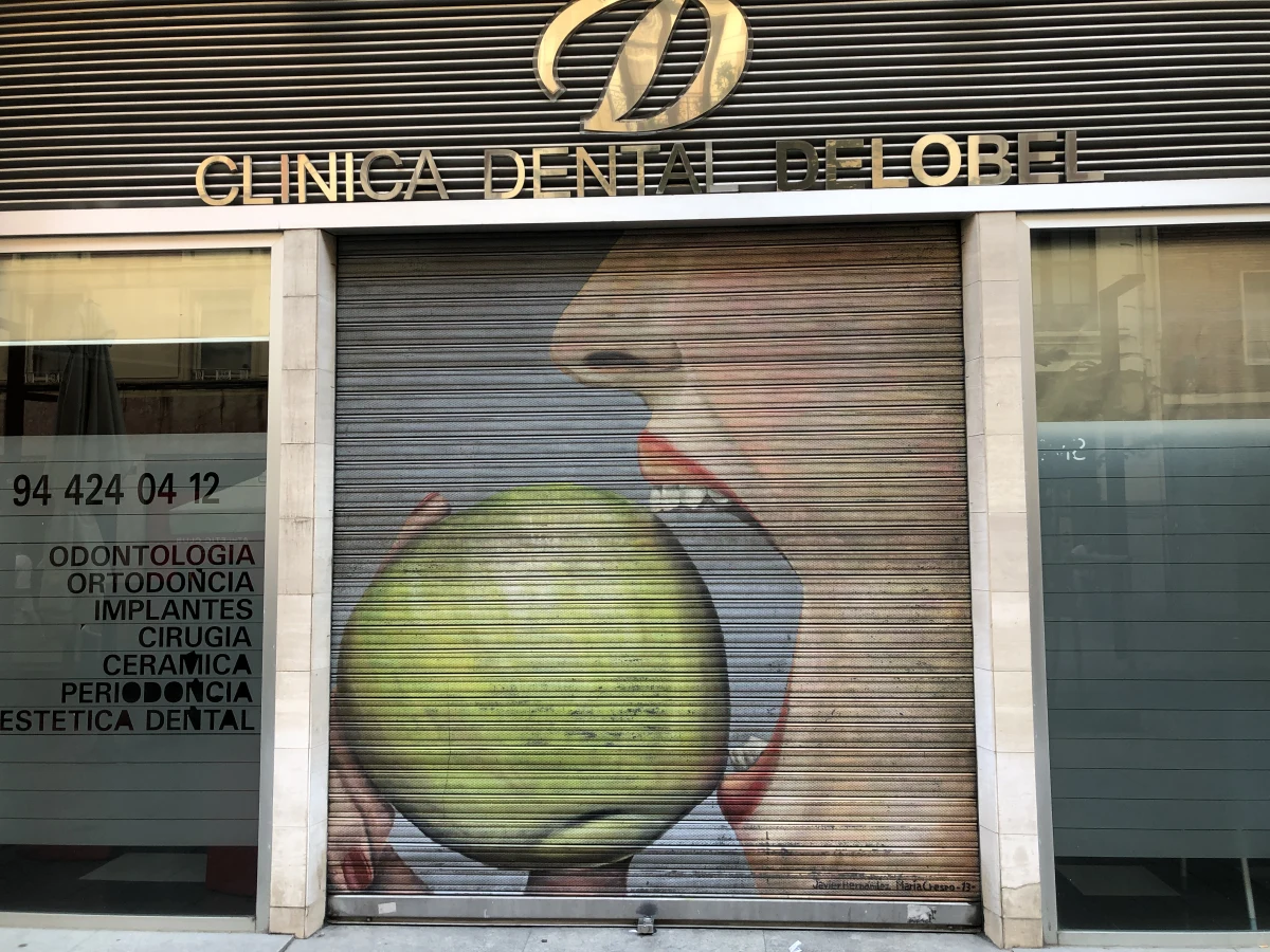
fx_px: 1027
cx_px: 635
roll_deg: +0.1
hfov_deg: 63.4
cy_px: 476
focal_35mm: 28
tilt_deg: +5.0
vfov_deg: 49.7
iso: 40
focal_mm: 4
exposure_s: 1/120
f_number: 1.8
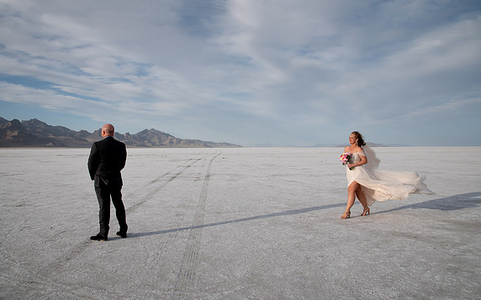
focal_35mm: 31
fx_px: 406
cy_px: 140
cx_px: 240
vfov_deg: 40.5
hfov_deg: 61.3
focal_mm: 30
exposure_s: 1/800
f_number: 8
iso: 200
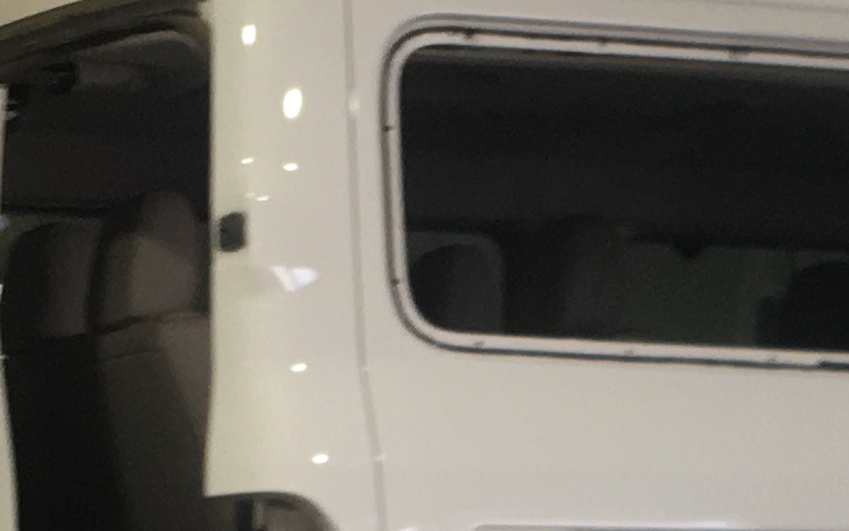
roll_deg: +0.4
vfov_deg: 7.8
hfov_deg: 12.5
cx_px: 735
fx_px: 3841
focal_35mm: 166
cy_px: 690
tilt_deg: -1.4
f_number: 2.2
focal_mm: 4.15
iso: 32
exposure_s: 1/60
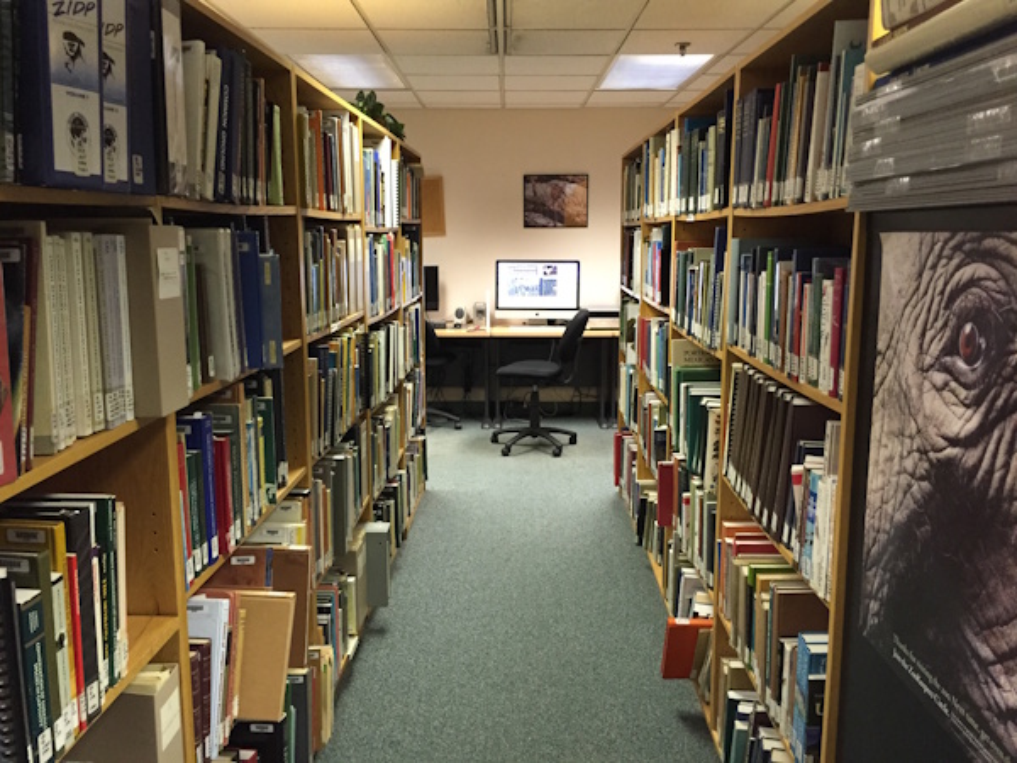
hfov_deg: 61.7
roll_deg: -0.3
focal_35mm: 29
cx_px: 508
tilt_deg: -10.4
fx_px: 852
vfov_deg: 48.2
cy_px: 382
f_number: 2.2
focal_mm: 4.15
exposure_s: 1/30
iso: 250
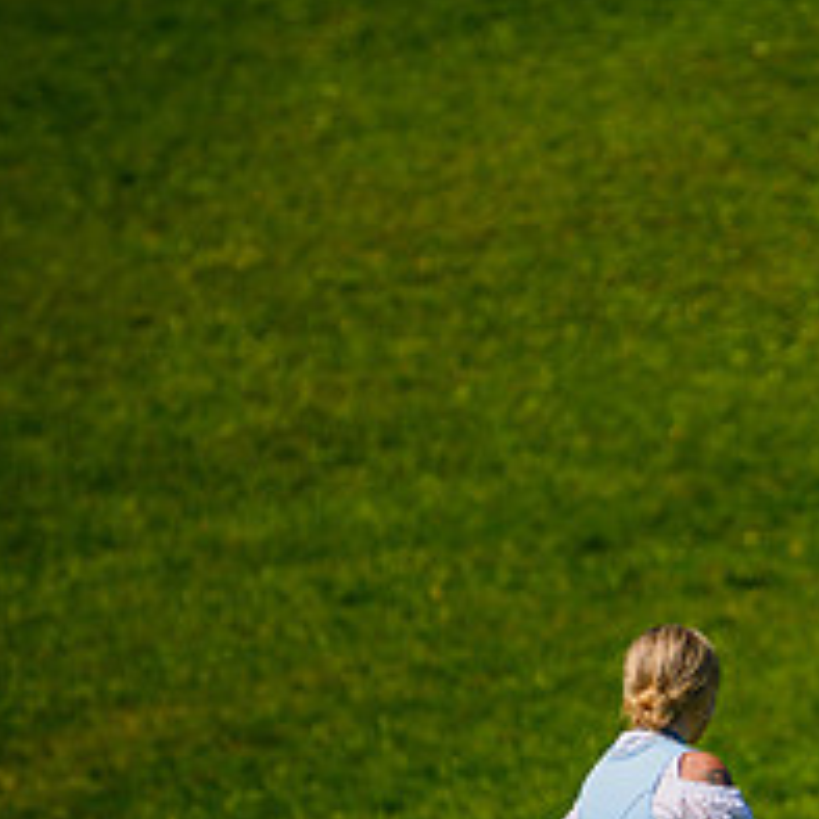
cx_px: 1048
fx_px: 13384
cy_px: 761
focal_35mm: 500
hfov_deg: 3.5
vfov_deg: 3.5
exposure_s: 1/1600
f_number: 3.5
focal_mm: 200
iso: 100
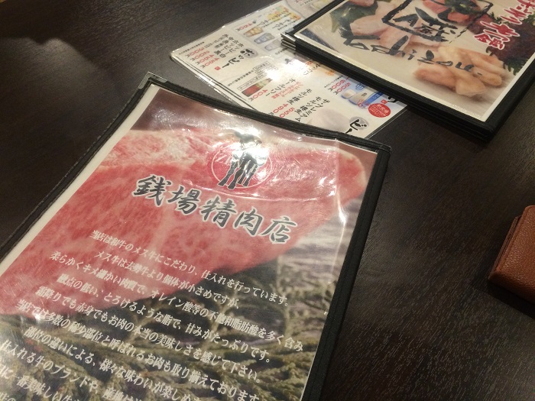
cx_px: 268
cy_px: 200
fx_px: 448
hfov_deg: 61.7
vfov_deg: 48.2
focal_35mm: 29
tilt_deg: -50.7
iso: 125
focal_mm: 4.15
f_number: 2.2
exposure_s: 1/30
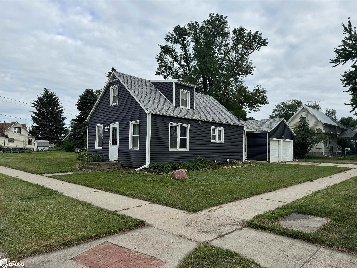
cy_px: 134
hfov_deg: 71.6
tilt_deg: +3.8
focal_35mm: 24
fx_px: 248
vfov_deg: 56.8
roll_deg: -0.1
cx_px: 178
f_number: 1.78
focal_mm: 6.76
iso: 80
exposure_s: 1/2331
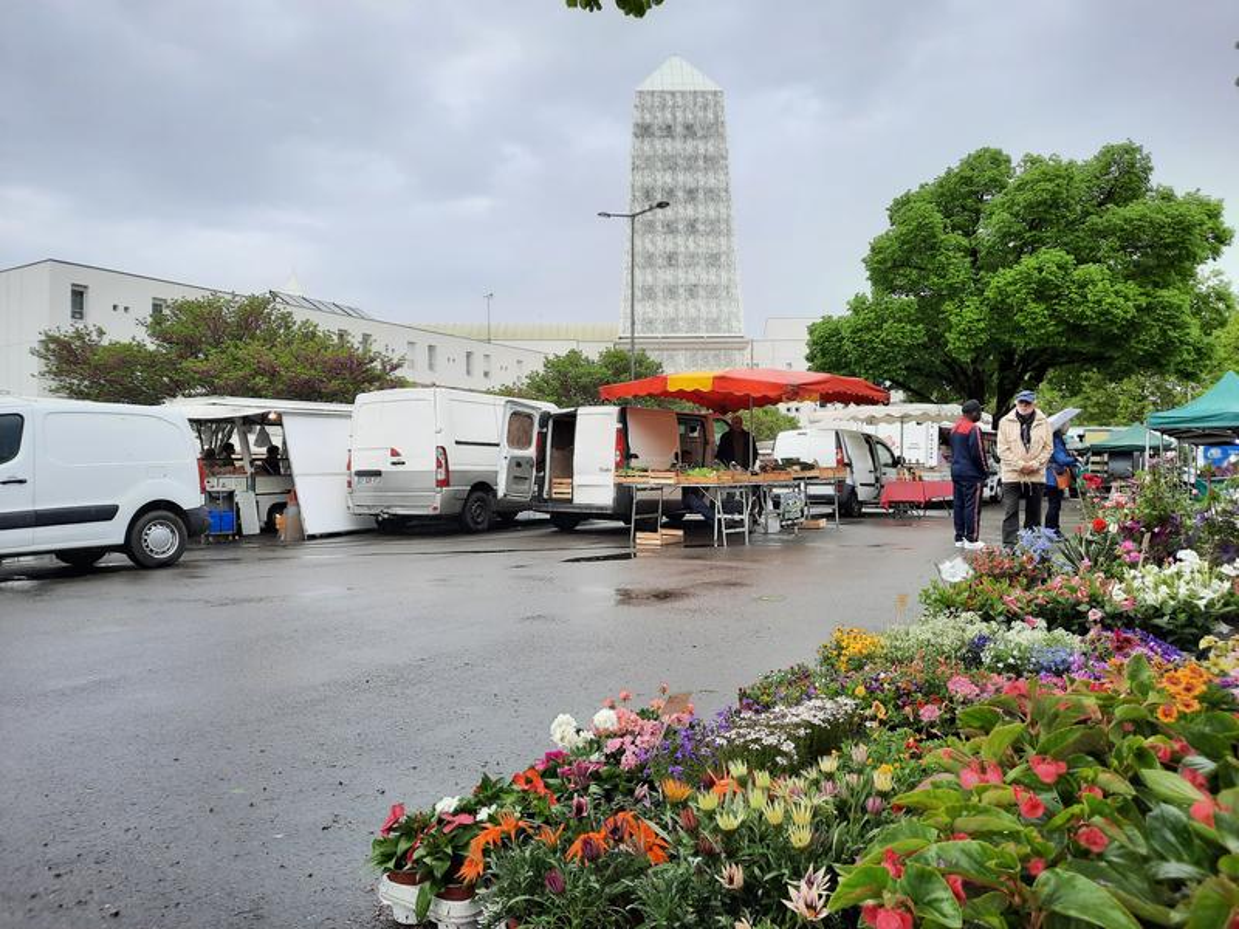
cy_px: 464
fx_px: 895
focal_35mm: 25
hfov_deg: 69.4
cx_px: 620
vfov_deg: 54.9
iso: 32
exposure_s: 1/328
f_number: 2
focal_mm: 4.6
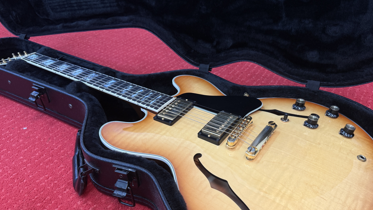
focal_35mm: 30
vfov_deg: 38.6
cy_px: 136
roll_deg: +1.5
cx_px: 200
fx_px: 297
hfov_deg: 64.2
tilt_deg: -39.3
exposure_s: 1/50
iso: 125
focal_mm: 6.76
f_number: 1.78
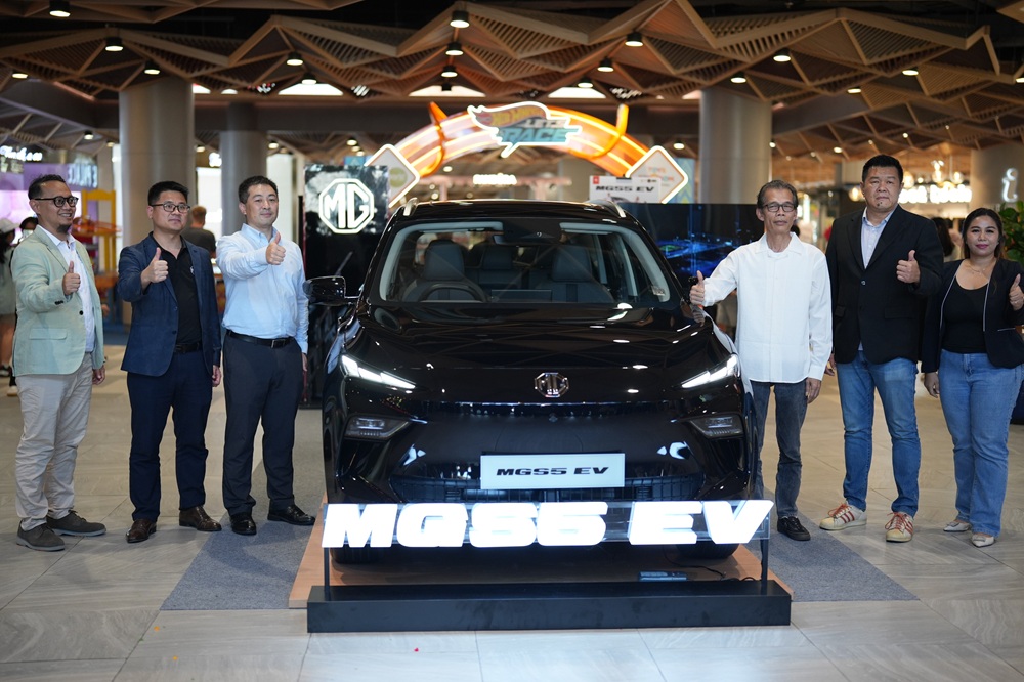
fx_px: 1422
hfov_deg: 39.6
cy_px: 341
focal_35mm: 50
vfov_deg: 27.0
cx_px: 512
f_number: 1.4
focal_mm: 50
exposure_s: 1/500
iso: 640
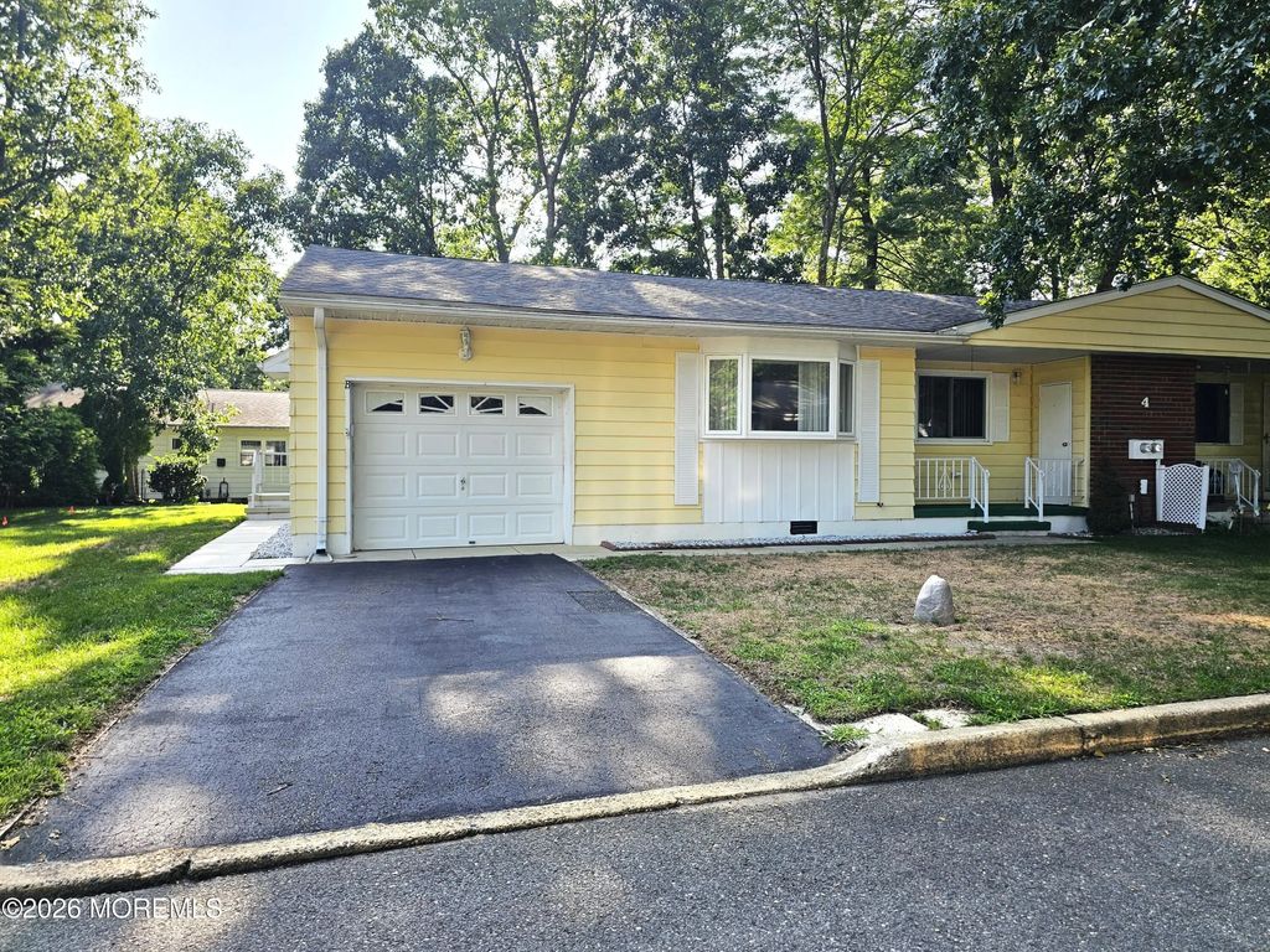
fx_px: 844
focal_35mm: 23
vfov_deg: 58.9
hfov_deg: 73.9
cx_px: 635
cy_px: 476
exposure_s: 1/198
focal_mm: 6.3
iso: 10
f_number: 1.7
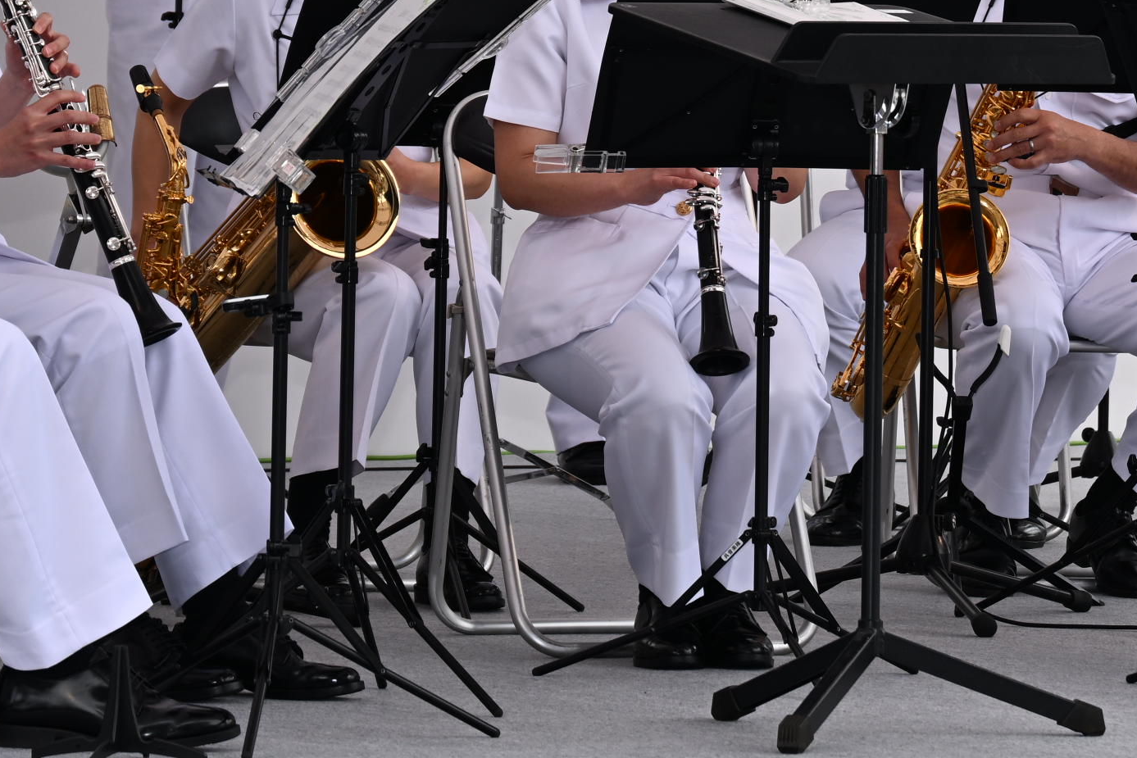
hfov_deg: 8.3
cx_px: 948
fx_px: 7801
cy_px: -193
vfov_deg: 5.5
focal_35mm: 247
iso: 100
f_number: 7.1
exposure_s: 1/160
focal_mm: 83
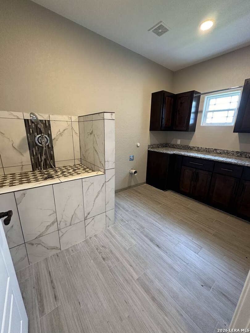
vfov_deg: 102.1
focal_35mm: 14
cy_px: 166
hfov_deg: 85.7
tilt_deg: -15.9
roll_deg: -1.9
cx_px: 125
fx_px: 135
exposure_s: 1/60
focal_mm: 2.22
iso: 200
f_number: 2.2
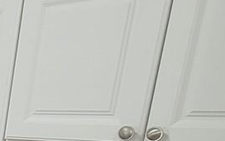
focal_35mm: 81
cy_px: 255
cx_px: -263
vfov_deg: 14.2
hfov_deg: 16.6
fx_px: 497
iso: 200
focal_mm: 2.2
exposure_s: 1/60
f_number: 2.2
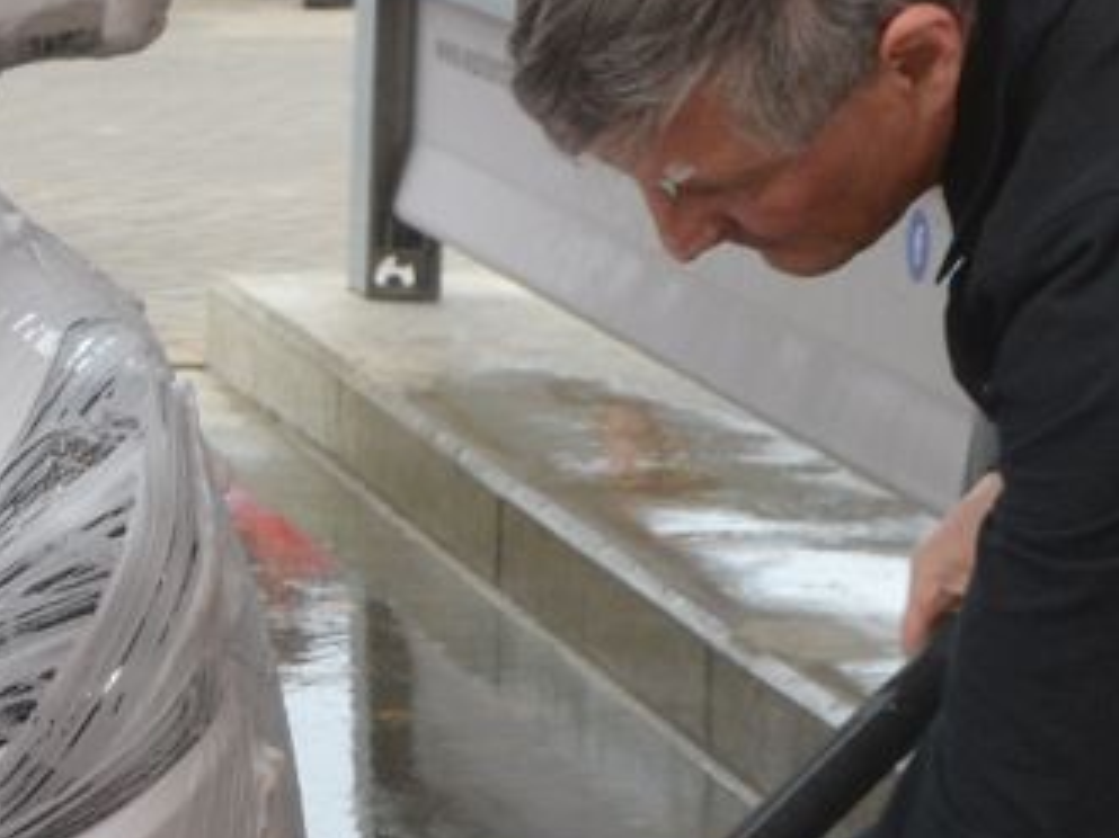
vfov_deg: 8.7
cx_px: -291
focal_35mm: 170
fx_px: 5493
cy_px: 679
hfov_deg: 11.4
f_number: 10
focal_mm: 26
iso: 400
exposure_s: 1/200
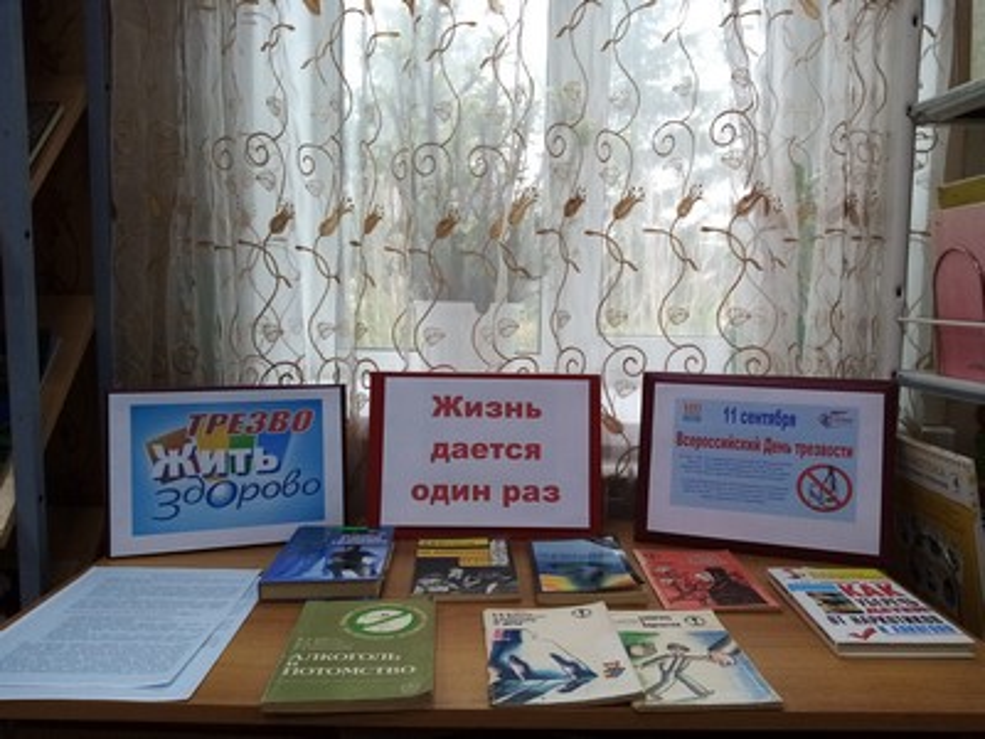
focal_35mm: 26
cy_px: 370
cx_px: 492
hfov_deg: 67.3
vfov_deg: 53.1
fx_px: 740
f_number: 1.8
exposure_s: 1/100
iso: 180
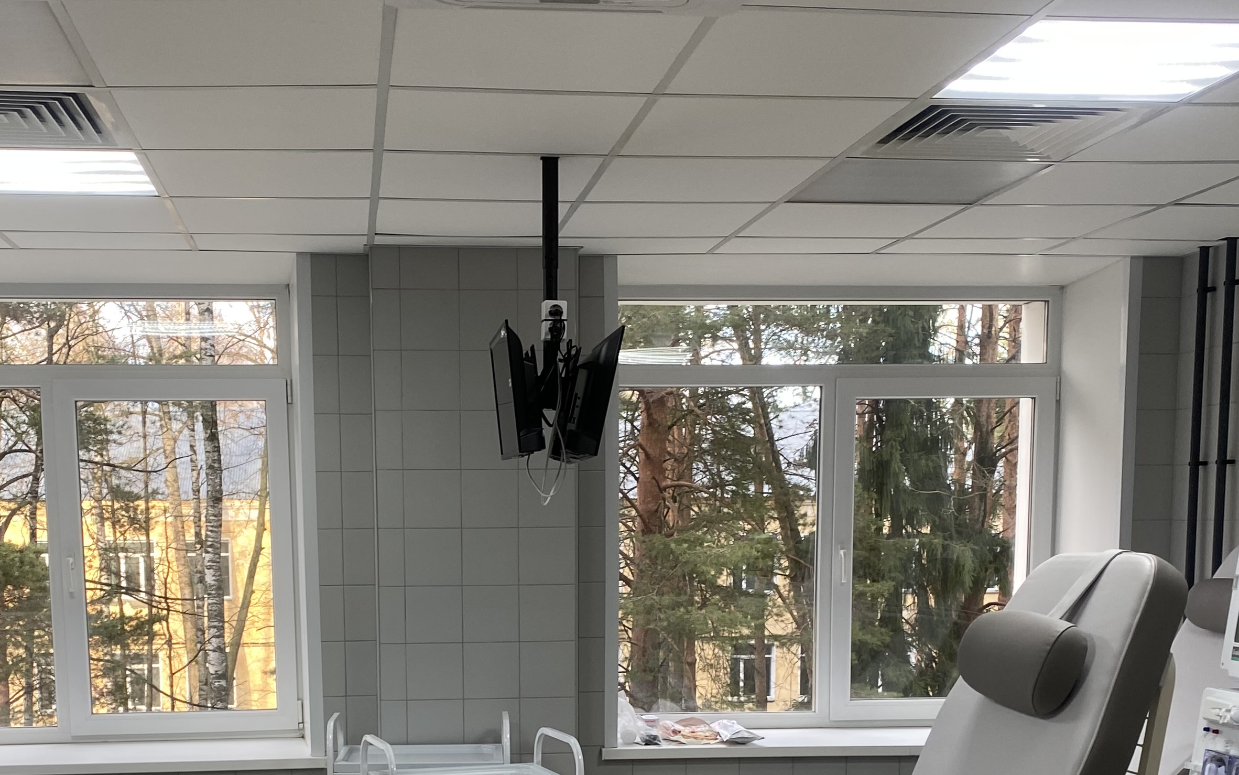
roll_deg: -0.3
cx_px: 486
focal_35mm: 47
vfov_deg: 26.3
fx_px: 1587
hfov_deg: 42.4
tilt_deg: -7.7
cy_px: 735
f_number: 1.8
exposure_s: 1/100
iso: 80
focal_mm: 4.25
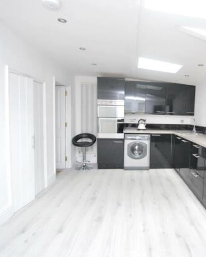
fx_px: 167
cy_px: 125
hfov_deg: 60.4
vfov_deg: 75.0
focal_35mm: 22
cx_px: 149
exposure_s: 1/20
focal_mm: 10
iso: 400
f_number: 3.5
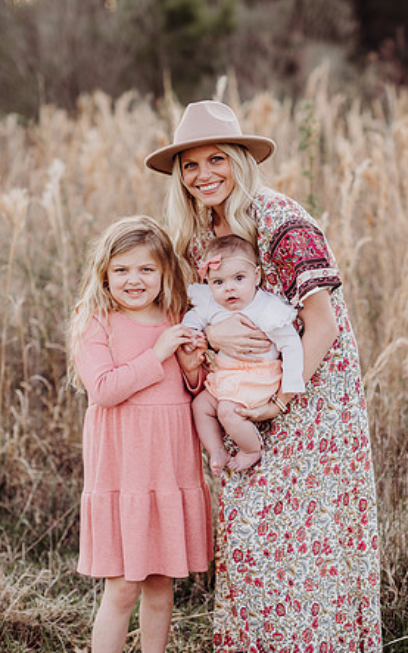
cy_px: 330
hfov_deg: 14.9
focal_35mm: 88
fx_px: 1565
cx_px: 202
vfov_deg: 23.5
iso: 160
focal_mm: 85
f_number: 2.5
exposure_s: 1/320
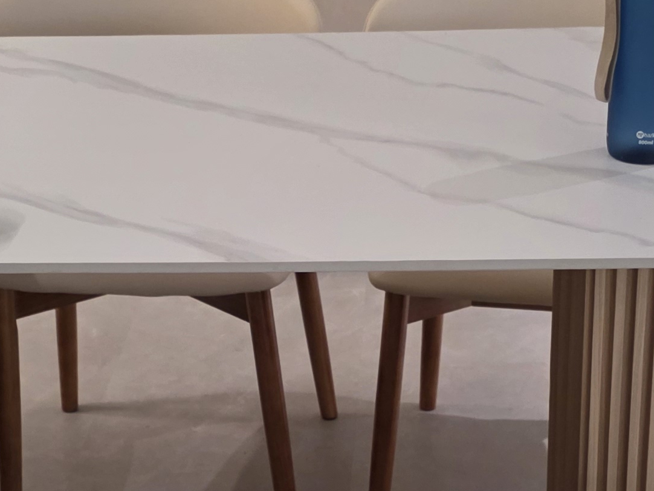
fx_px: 1606
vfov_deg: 17.2
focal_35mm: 85
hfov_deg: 23.0
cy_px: 408
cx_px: 323
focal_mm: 6.3
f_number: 1.7
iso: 320
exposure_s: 1/100
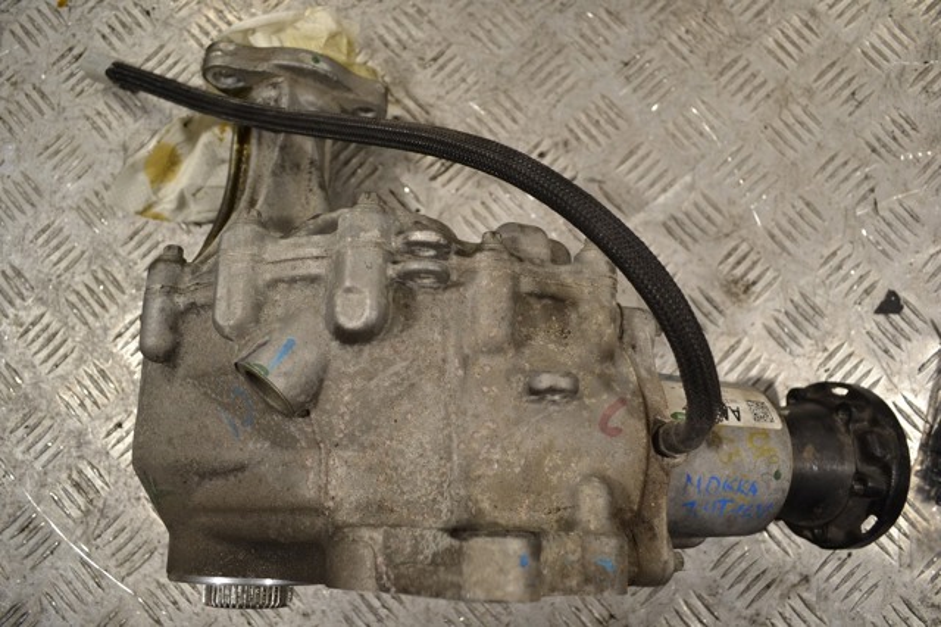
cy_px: 314
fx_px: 784
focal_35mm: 30
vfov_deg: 43.6
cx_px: 470
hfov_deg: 62.0
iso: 360
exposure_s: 1/125
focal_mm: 20
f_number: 5.6
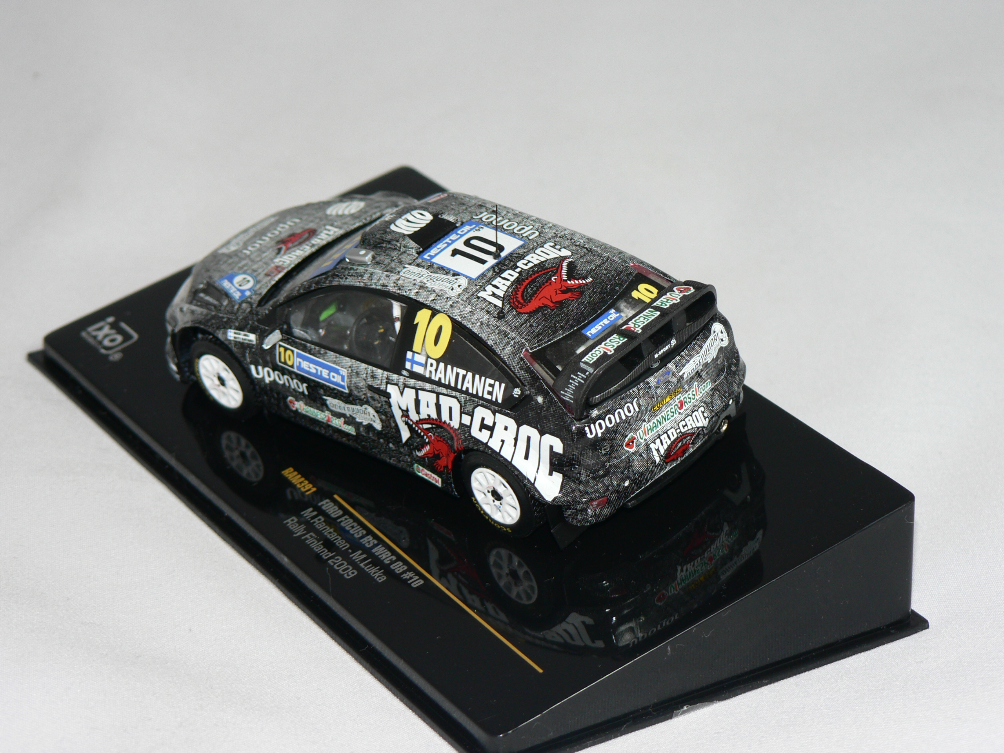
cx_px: 502
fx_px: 3016
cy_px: 376
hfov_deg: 18.9
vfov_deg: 14.2
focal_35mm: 104
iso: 80
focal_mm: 17.3
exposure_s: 1/60
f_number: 3.2
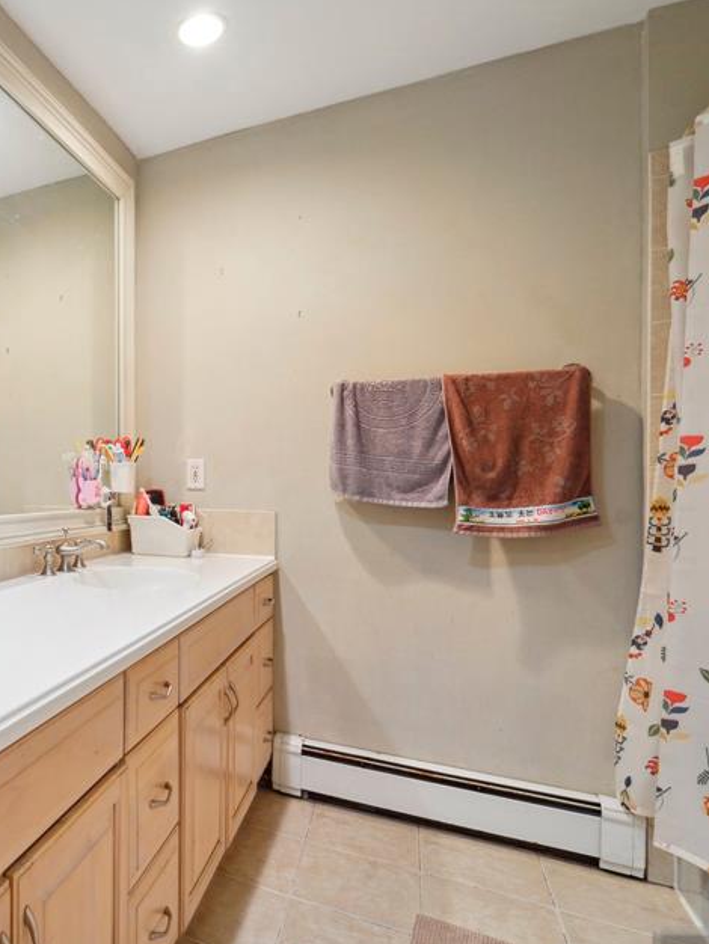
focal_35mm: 22
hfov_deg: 51.5
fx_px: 600
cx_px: 33
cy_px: 486
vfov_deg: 76.3
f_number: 8
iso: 400
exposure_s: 1/8
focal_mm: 14
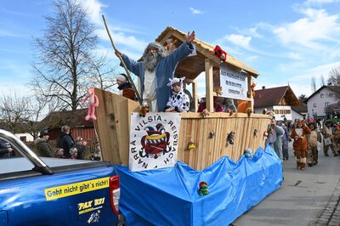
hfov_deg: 55.8
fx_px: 321
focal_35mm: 34
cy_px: 113
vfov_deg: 38.8
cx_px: 170
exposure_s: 1/200
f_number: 22
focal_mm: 34
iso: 1000
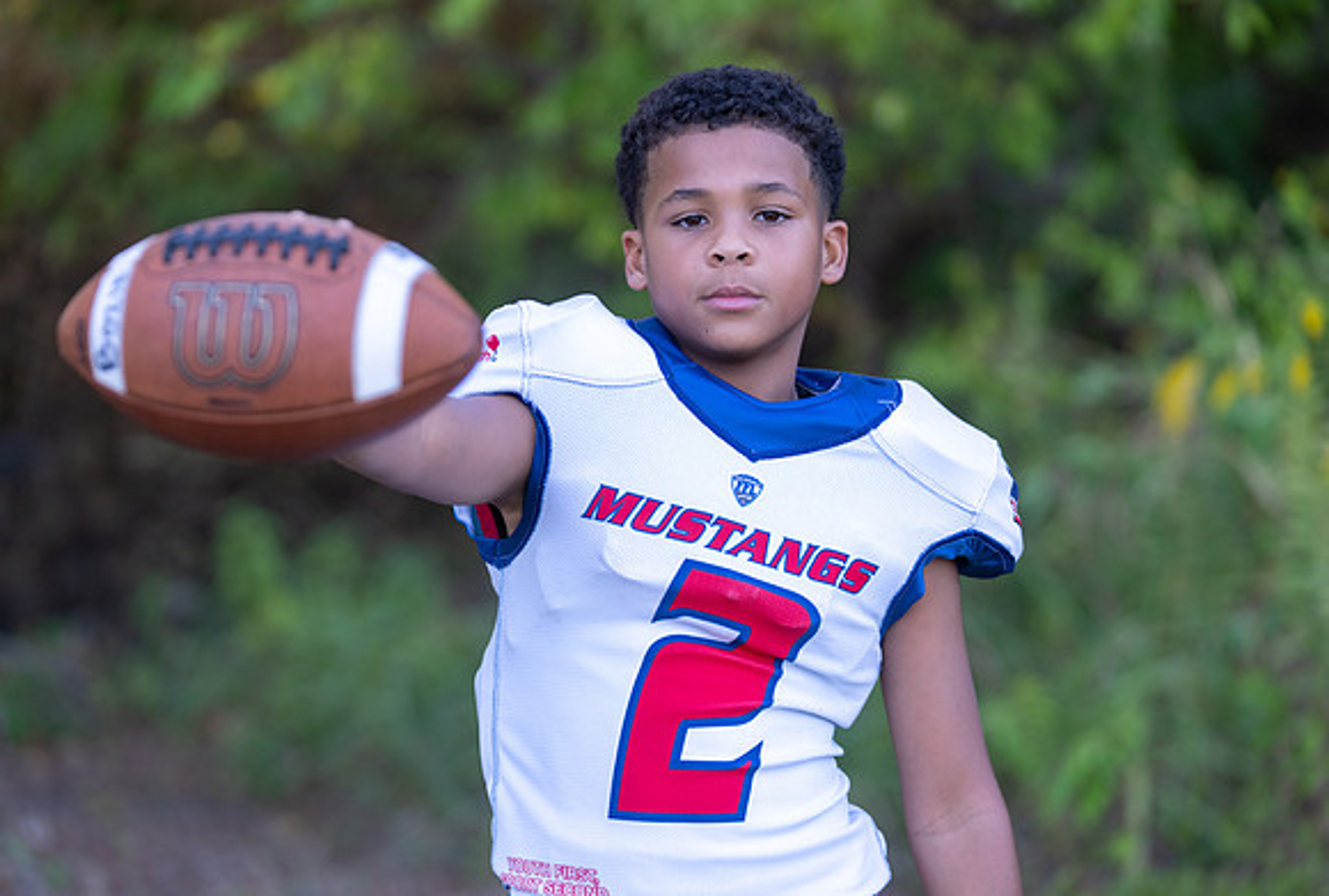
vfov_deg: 12.1
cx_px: 629
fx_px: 4240
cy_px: 456
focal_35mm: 114
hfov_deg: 17.8
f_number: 2.8
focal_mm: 109
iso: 320
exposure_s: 1/320
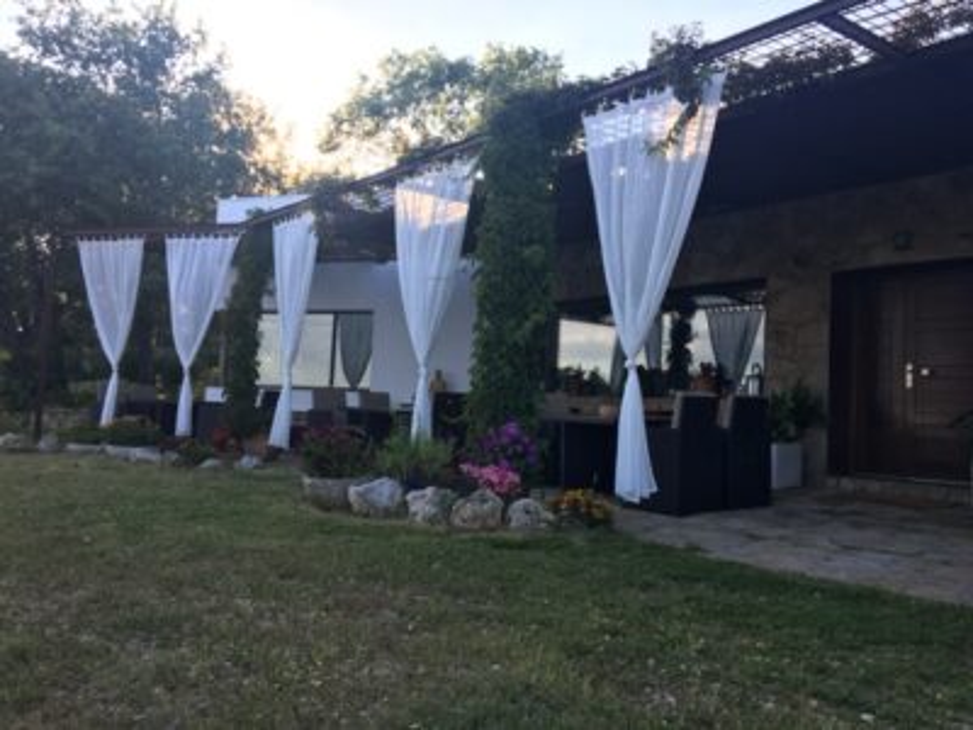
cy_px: 365
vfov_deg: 48.2
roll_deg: -2.7
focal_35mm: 29
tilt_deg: +3.5
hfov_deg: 61.7
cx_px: 486
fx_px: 815
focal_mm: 4.15
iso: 25
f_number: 2.2
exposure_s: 1/262
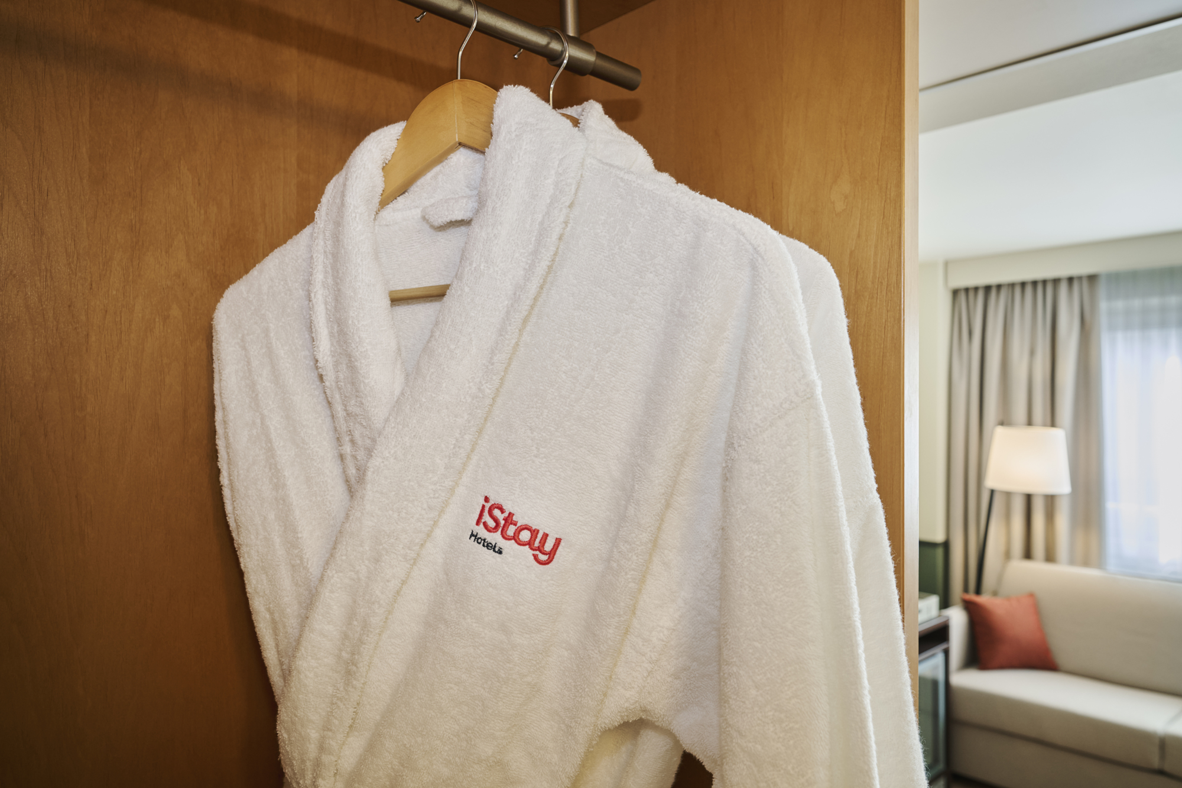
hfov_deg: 74.9
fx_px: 771
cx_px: 591
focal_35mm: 24
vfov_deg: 54.1
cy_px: 394
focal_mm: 23.5
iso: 400
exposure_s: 1/15
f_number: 5
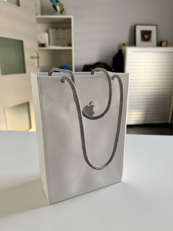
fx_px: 160
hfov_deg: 56.8
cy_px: 116
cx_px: 86
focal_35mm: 24
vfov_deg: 71.6
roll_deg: +0.0
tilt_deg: -16.3
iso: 320
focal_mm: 6.76
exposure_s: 1/60
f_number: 1.78
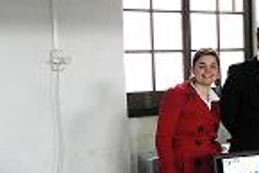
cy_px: 86
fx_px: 533
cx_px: 306
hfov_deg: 24.8
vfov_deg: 18.5
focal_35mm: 74
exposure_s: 1/30
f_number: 2.8
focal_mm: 4.6
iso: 100
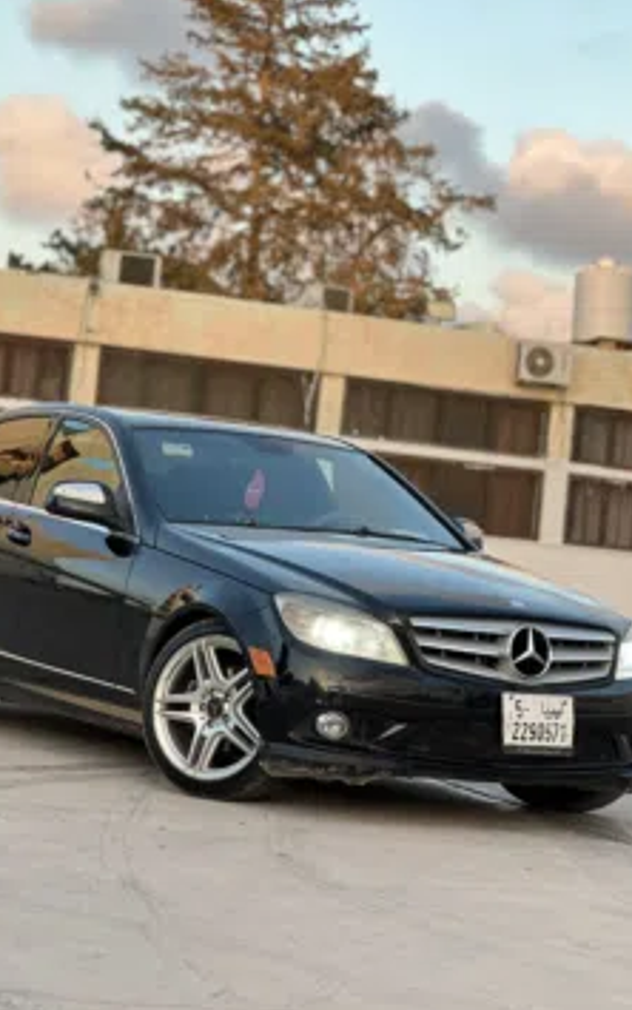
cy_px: 458
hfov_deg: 14.2
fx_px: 2534
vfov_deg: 22.5
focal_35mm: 92
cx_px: 253
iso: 64
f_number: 2.8
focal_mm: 9
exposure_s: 1/121
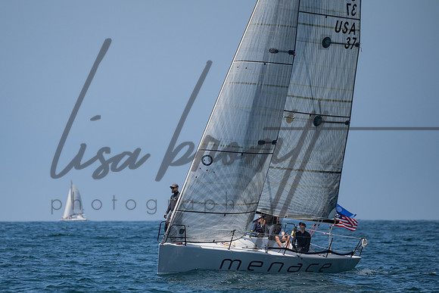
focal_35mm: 544
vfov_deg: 2.5
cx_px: 156
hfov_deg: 3.8
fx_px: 6631
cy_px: 178
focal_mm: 400
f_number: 6.3
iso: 250
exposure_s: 1/2000
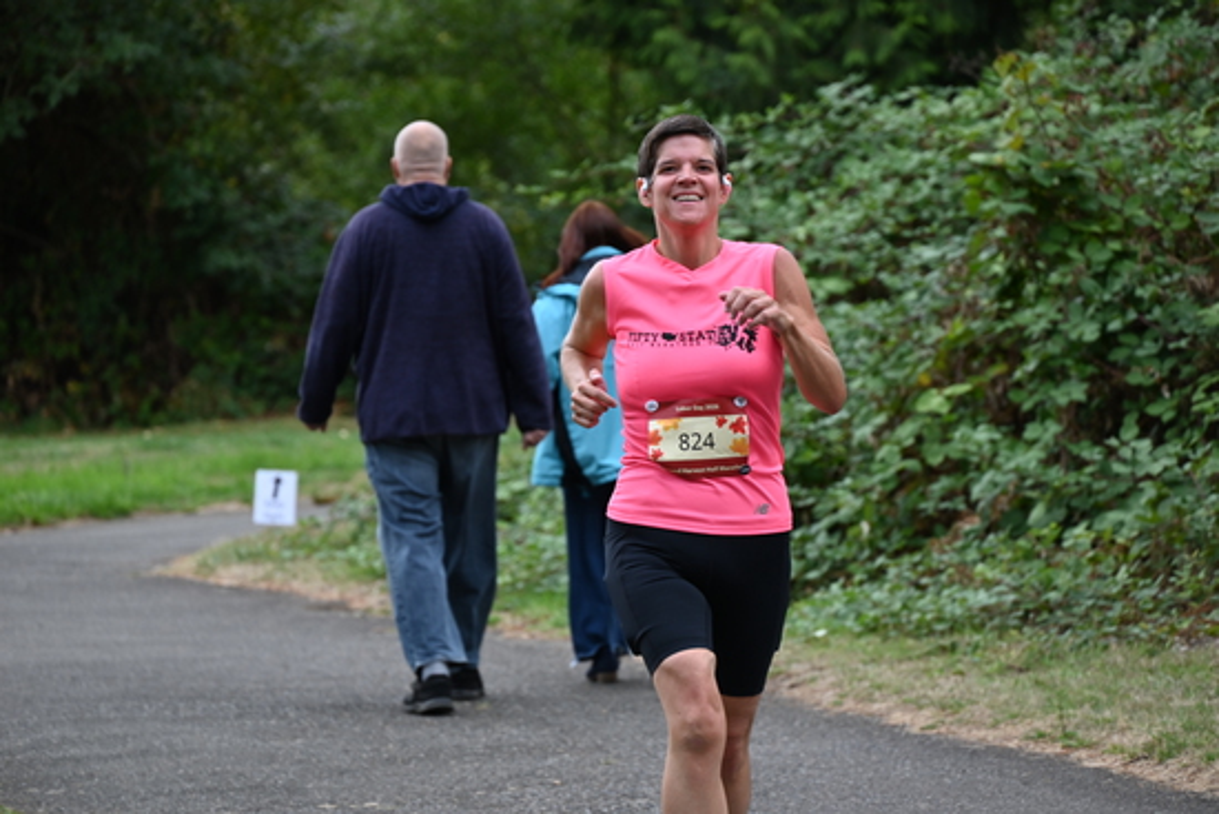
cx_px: 610
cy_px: 407
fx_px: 6774
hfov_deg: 10.3
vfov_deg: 6.9
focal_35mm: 200
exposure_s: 1/400
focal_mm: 200
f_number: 6.3
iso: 400
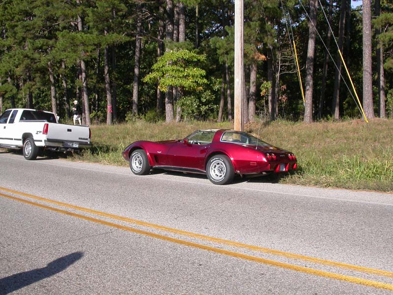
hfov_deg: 49.0
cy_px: 148
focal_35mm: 38
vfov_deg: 37.7
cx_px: 196
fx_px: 431
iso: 100
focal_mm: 7.85
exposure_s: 1/257
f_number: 6.7
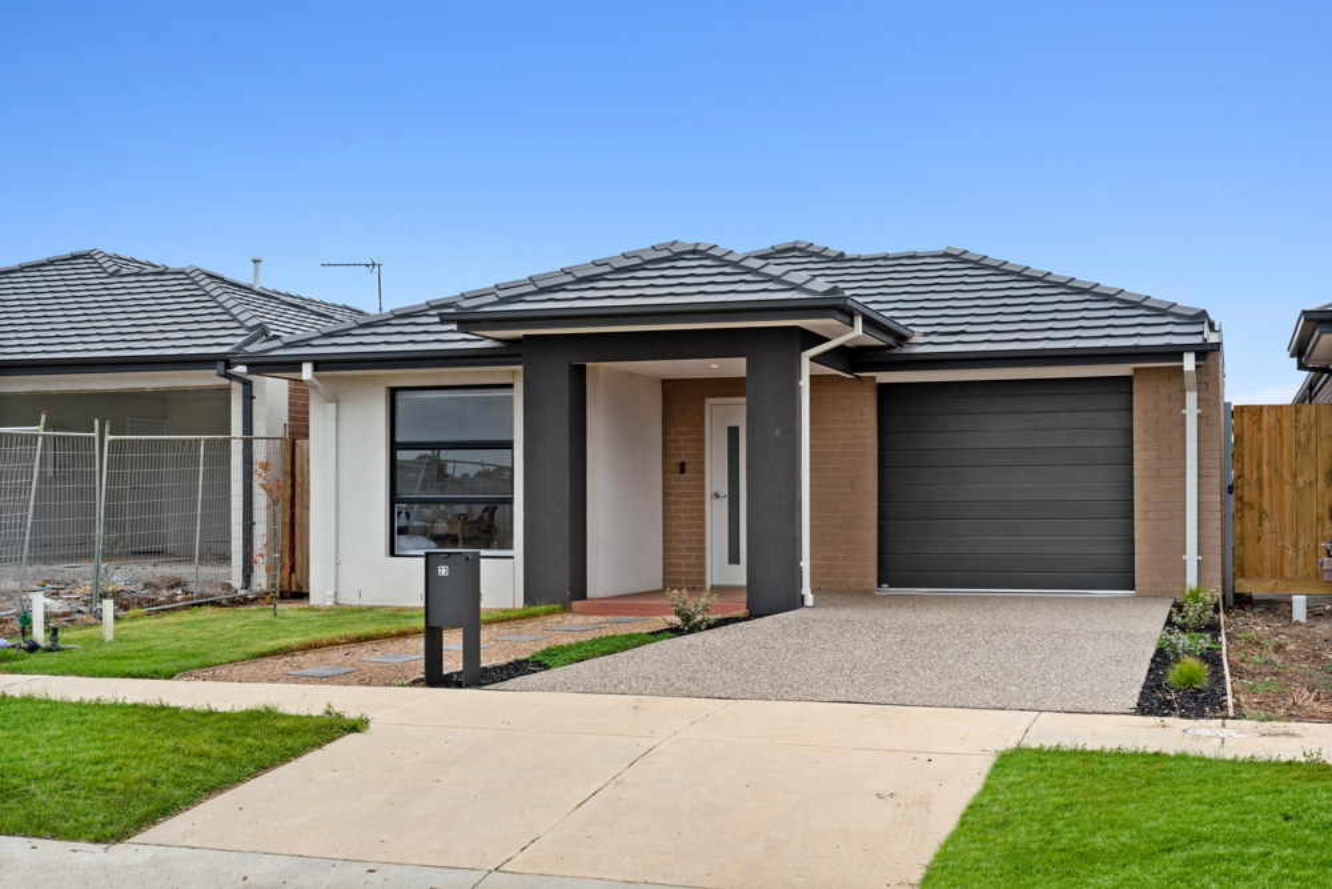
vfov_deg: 29.9
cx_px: 666
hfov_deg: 43.6
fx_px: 1665
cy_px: 444
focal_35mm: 45
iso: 100
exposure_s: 1/200
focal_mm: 45
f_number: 7.1
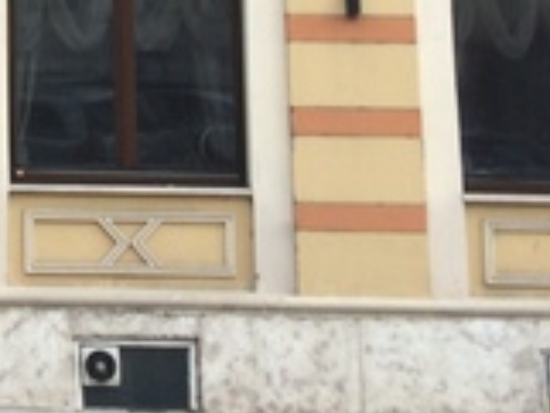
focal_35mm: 115
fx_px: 1829
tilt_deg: +9.5
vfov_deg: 12.1
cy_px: -273
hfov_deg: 16.3
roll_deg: +0.6
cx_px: -147
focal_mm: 4.15
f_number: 2.2
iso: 32
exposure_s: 1/414
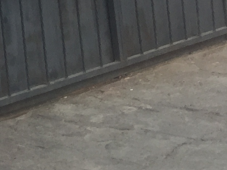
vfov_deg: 8.8
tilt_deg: -0.6
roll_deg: +2.7
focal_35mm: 159
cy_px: -168
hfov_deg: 10.3
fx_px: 1042
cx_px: -362
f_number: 2.2
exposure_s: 1/920
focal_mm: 4.15
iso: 32
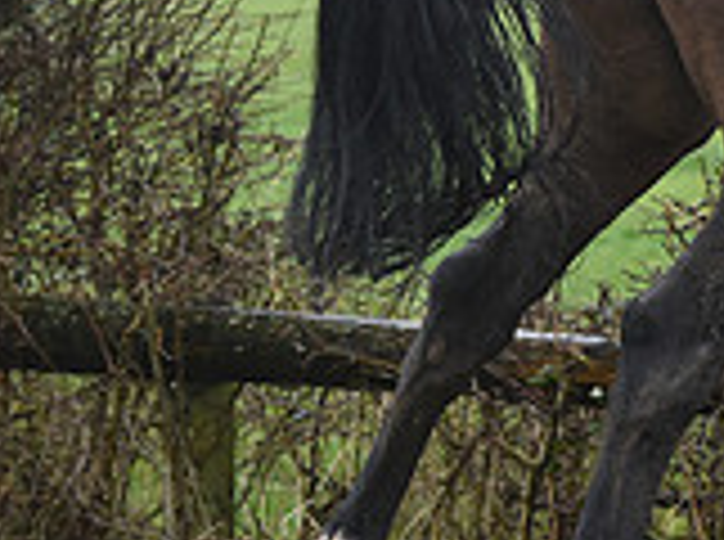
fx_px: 7095
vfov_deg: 4.3
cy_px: -99
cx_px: 1282
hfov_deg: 5.7
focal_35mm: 340
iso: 2500
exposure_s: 1/1250
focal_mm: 98
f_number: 5
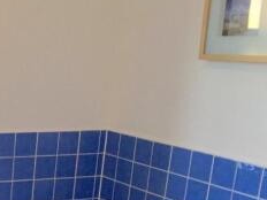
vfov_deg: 19.3
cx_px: -60
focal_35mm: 73
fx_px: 563
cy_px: 222
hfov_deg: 24.1
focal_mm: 4.15
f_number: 2.2
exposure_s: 1/50
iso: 40
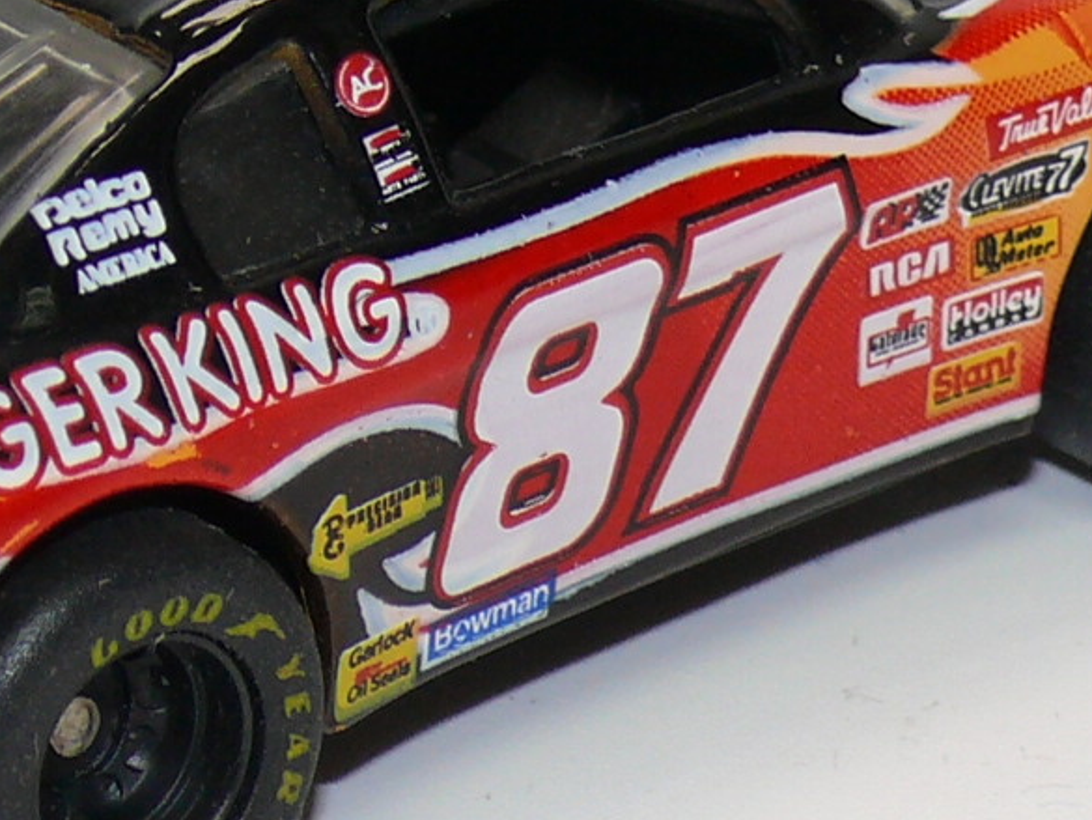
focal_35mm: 317
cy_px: 73
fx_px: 10002
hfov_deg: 6.2
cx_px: 342
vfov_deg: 4.7
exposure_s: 1/30
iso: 100
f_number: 4
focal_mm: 14.3
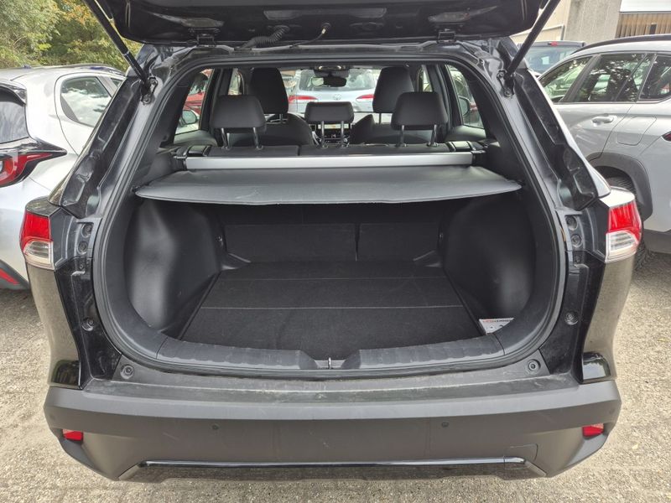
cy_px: 252
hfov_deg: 73.9
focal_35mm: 23
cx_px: 336
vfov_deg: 58.9
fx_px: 446
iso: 32
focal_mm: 5.4
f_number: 1.8
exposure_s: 1/180
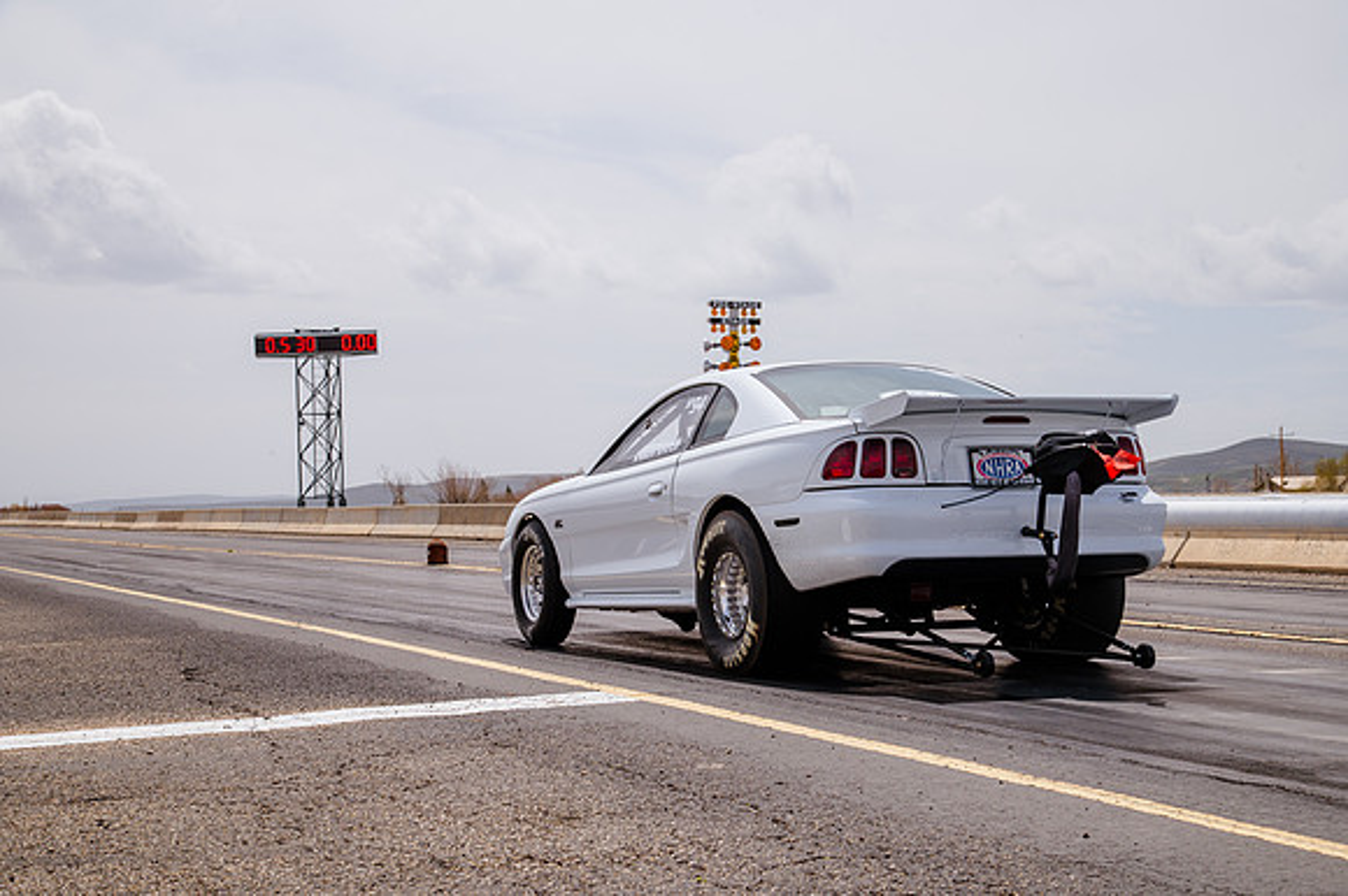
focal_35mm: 58
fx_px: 2170
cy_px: 448
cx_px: 674
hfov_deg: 34.5
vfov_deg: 23.4
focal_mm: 58
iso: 200
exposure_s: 1/320
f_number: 14
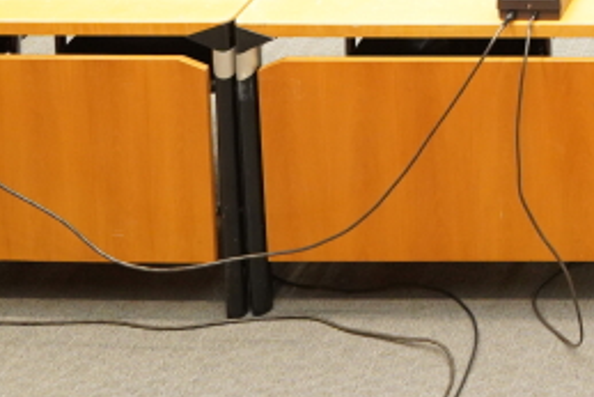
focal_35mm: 81
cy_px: -734
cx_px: 1050
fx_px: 1337
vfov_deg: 11.5
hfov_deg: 19.3
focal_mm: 14
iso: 1600
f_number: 4.5
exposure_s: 1/50
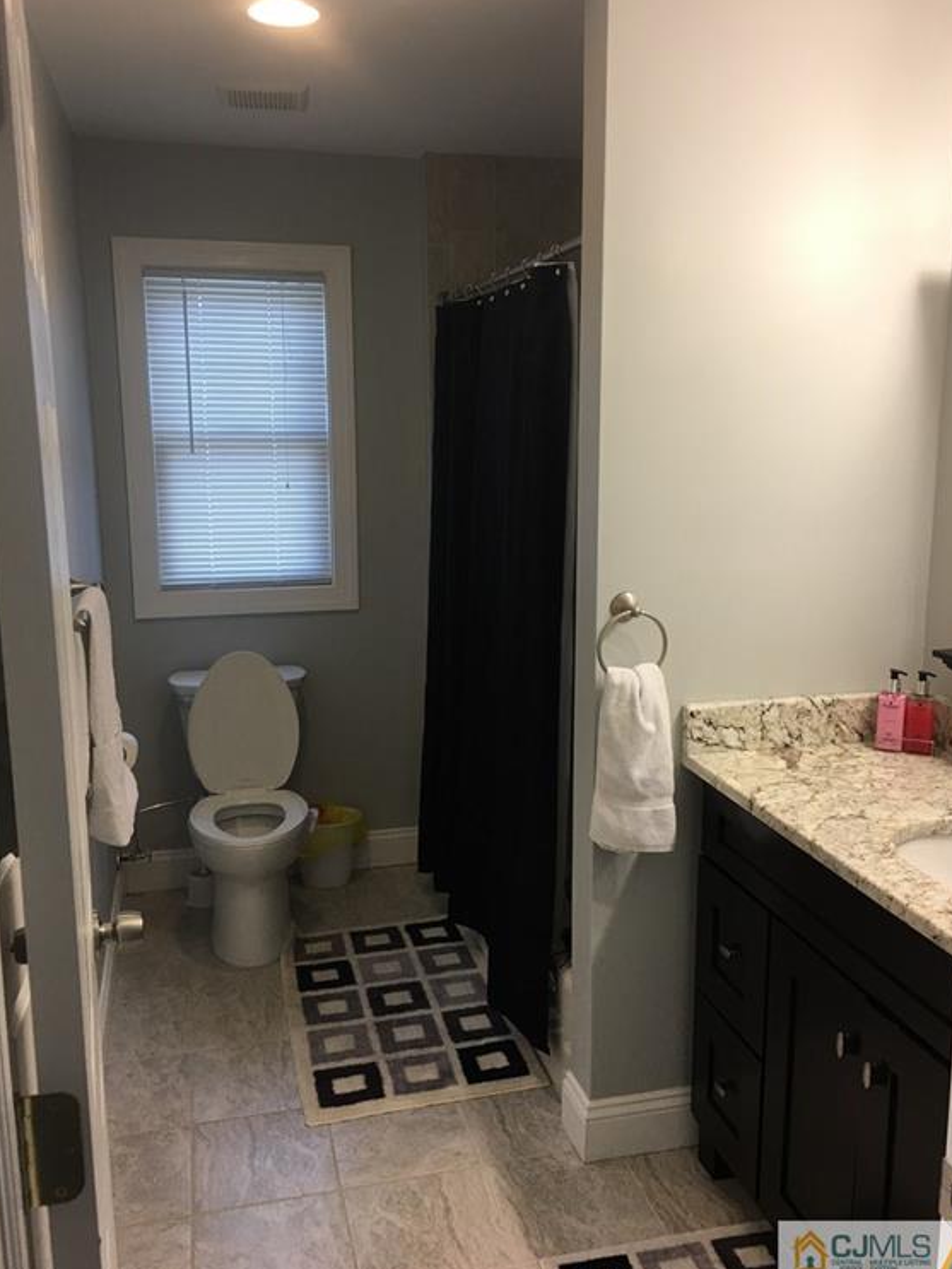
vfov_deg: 59.9
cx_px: 482
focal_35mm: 30
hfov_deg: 46.8
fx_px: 1099
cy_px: 624
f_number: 2.2
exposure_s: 1/30
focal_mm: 4.15
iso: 32
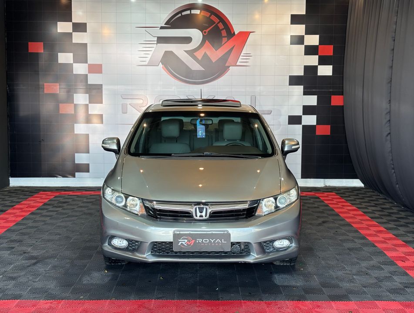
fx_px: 624
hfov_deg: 36.7
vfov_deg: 28.2
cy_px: 156
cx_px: 207
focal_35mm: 52
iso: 40
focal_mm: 5.96
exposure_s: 1/170
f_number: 1.6
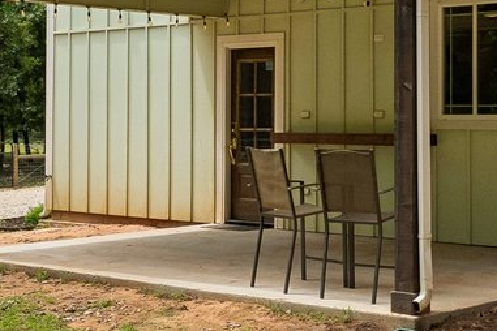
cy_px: 91
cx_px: 325
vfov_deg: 15.8
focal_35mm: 86
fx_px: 1187
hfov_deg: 23.6
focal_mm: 16
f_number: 8
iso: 200
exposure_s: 1/1250
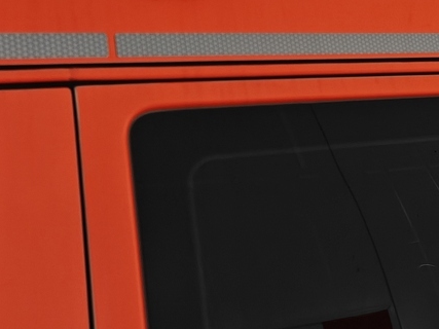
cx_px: 654
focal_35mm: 81
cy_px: 37
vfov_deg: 17.9
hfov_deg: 20.7
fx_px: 1027
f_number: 1.8
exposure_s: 1/83
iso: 64
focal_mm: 5.59
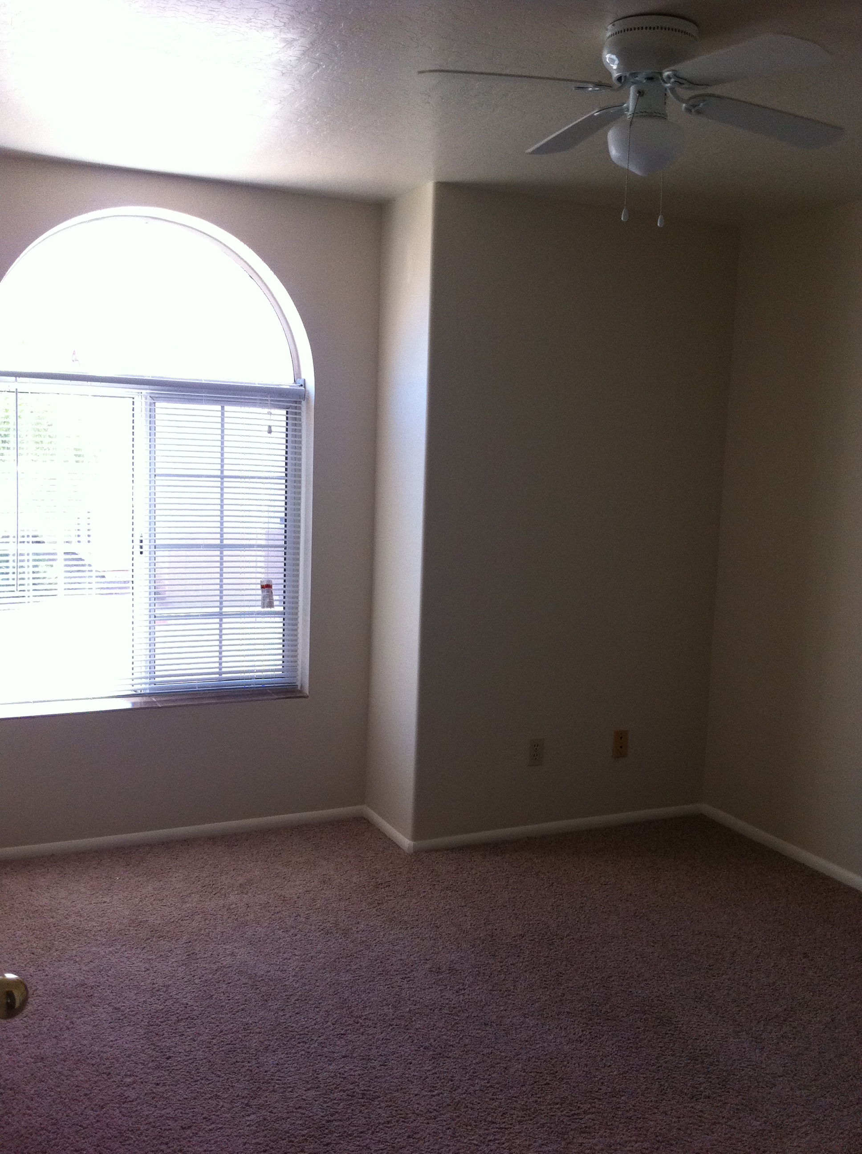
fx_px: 1165
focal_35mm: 35
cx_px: 431
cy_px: 577
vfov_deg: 52.7
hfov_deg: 40.6
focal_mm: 3.85
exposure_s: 1/100
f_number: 2.8
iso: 125
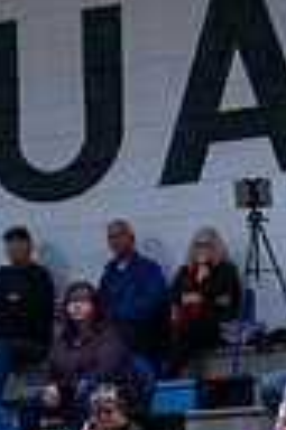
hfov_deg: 5.0
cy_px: 752
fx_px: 3274
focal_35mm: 274
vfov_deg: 7.3
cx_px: 424
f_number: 4
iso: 4000
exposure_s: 1/500
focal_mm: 52
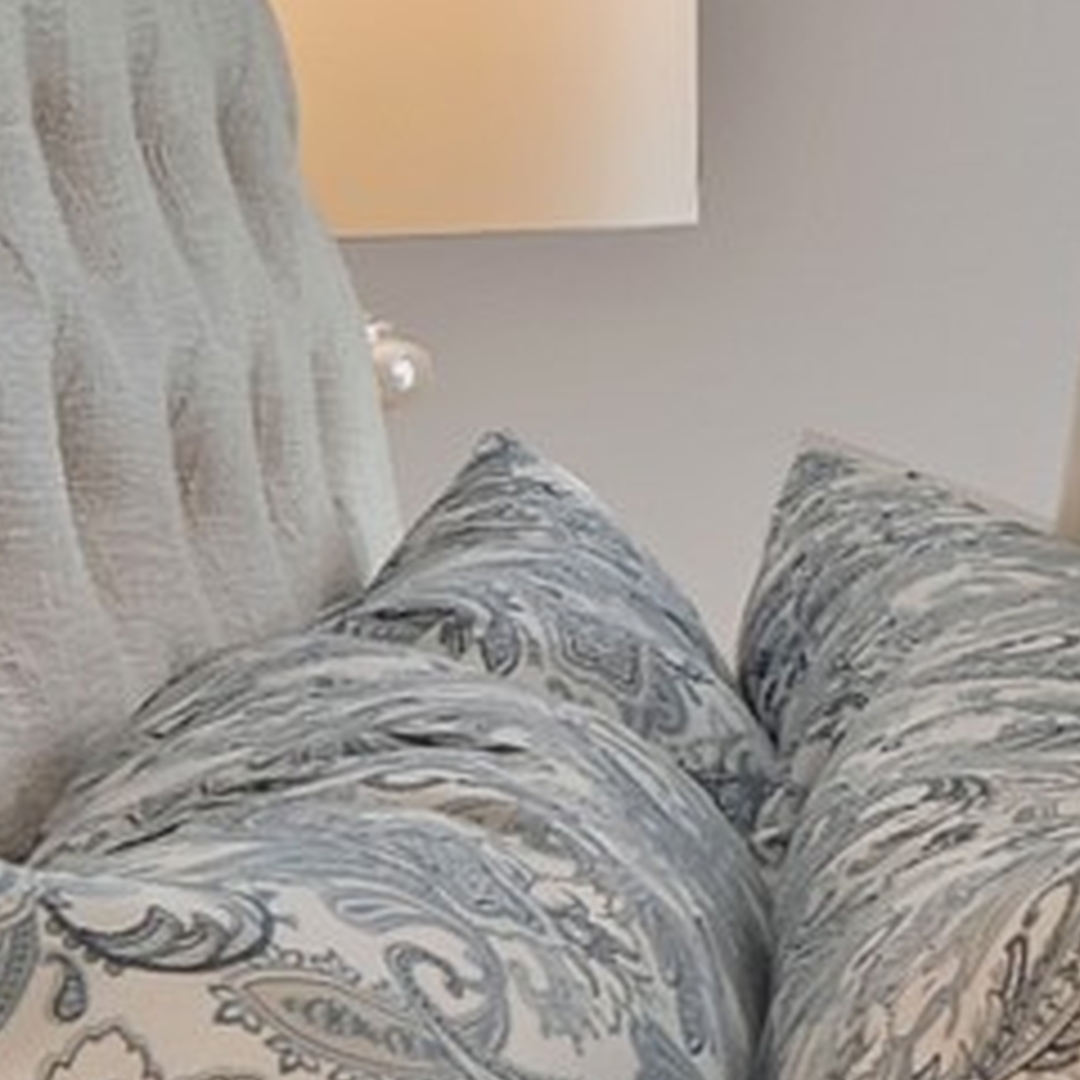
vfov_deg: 20.0
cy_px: 88
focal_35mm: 85
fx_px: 3000
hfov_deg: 8.7
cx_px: 4082
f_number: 9
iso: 640
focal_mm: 12
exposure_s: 1/5
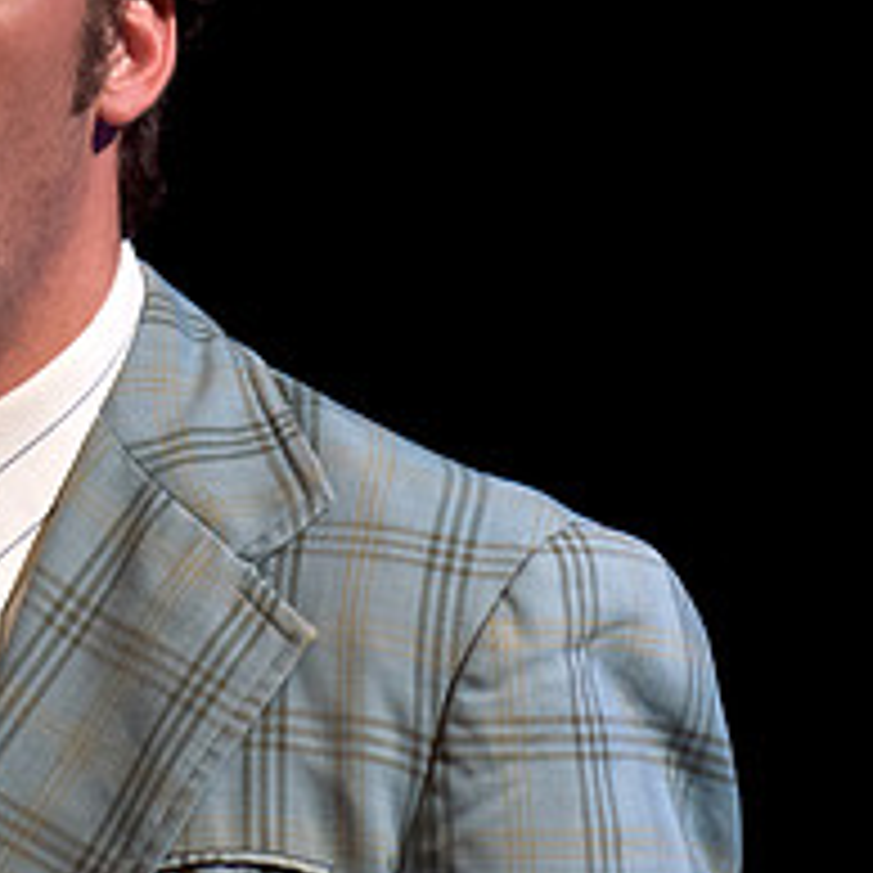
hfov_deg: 2.3
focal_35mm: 760
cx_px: 54
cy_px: 88
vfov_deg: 2.3
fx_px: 21685
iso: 3200
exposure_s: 1/100
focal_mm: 200
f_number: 2.8
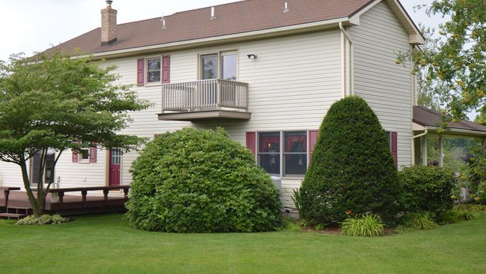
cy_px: 113
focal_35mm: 51
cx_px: 239
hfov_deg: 40.6
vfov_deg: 23.5
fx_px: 657
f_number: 4.5
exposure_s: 1/125
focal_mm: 22
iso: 125
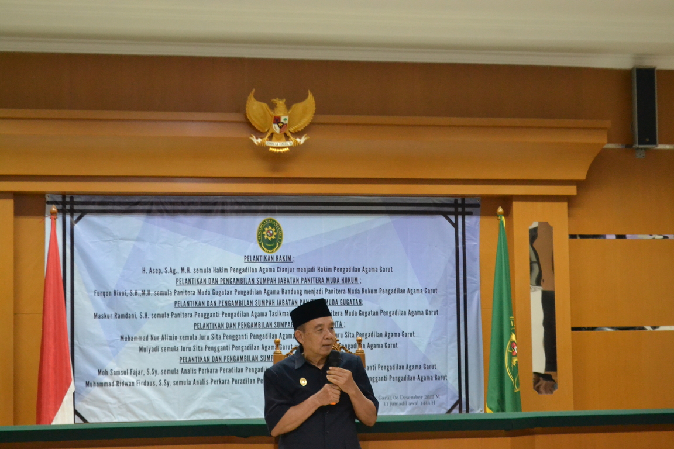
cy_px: 224
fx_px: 1544
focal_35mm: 82
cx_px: 337
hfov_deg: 24.6
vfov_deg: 16.6
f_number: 5.6
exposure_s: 1/15
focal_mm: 55
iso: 2800
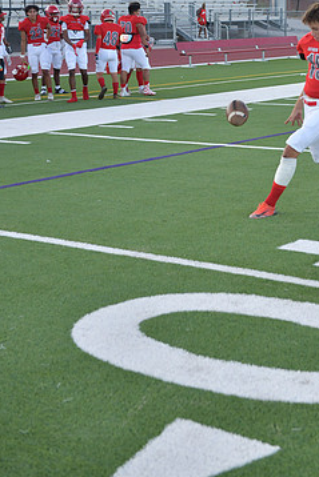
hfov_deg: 16.8
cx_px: 233
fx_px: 1076
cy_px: 117
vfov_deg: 24.8
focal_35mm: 81
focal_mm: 50
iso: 1000
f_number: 3.5
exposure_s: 1/1250
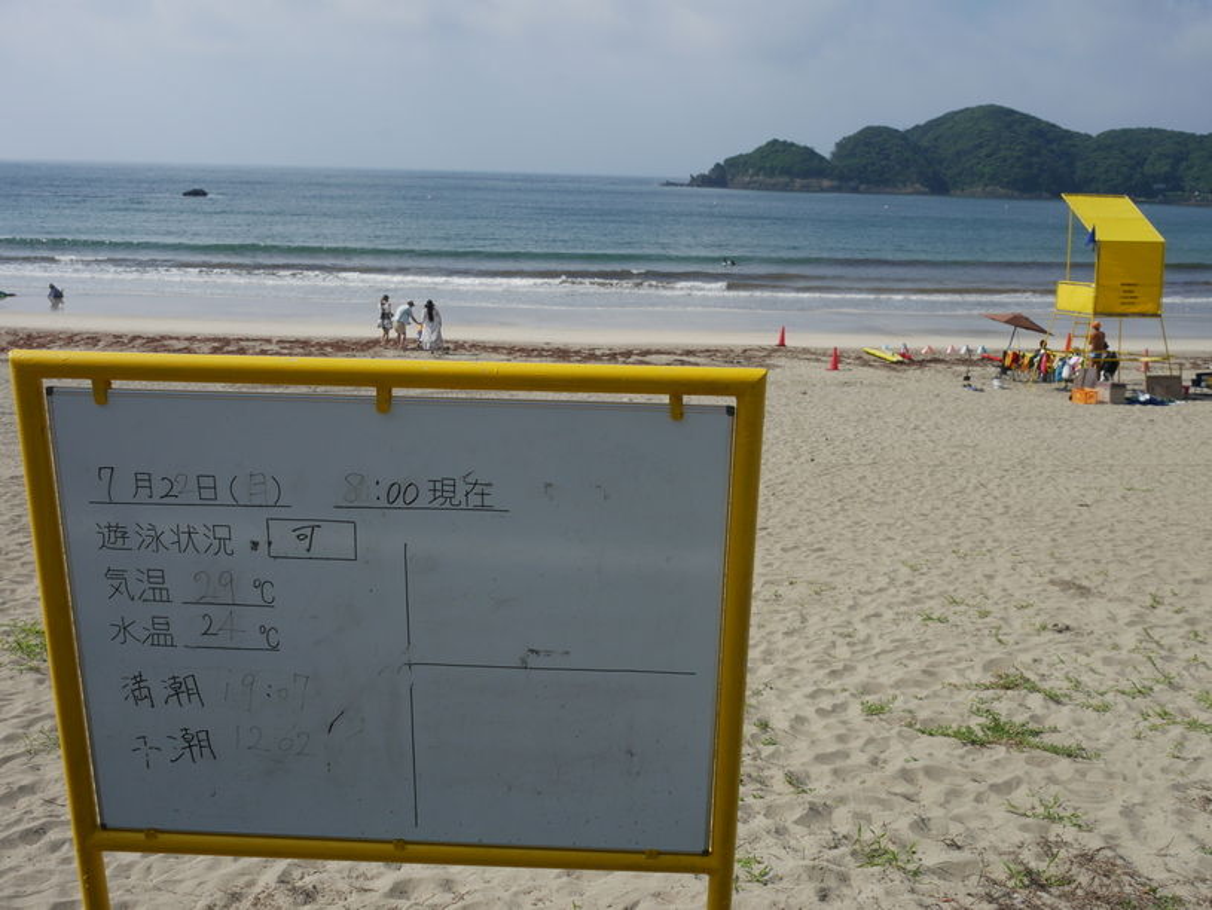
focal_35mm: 34
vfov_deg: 41.8
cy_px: 455
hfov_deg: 53.9
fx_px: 1191
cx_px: 606
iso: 200
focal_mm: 17
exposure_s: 1/1000
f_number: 8
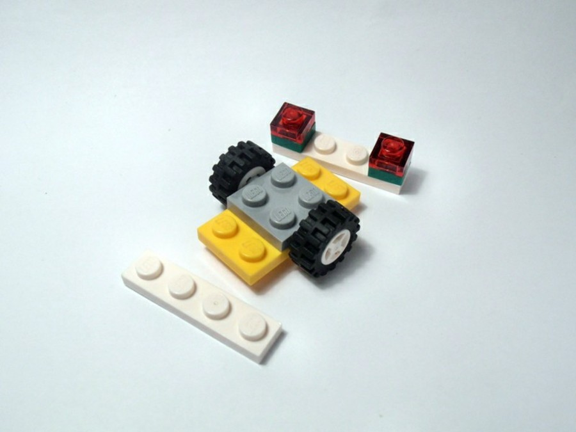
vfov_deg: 38.7
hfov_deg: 50.1
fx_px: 616
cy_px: 216
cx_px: 288
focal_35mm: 37
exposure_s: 1/100
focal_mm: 6.61
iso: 80
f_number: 3.9
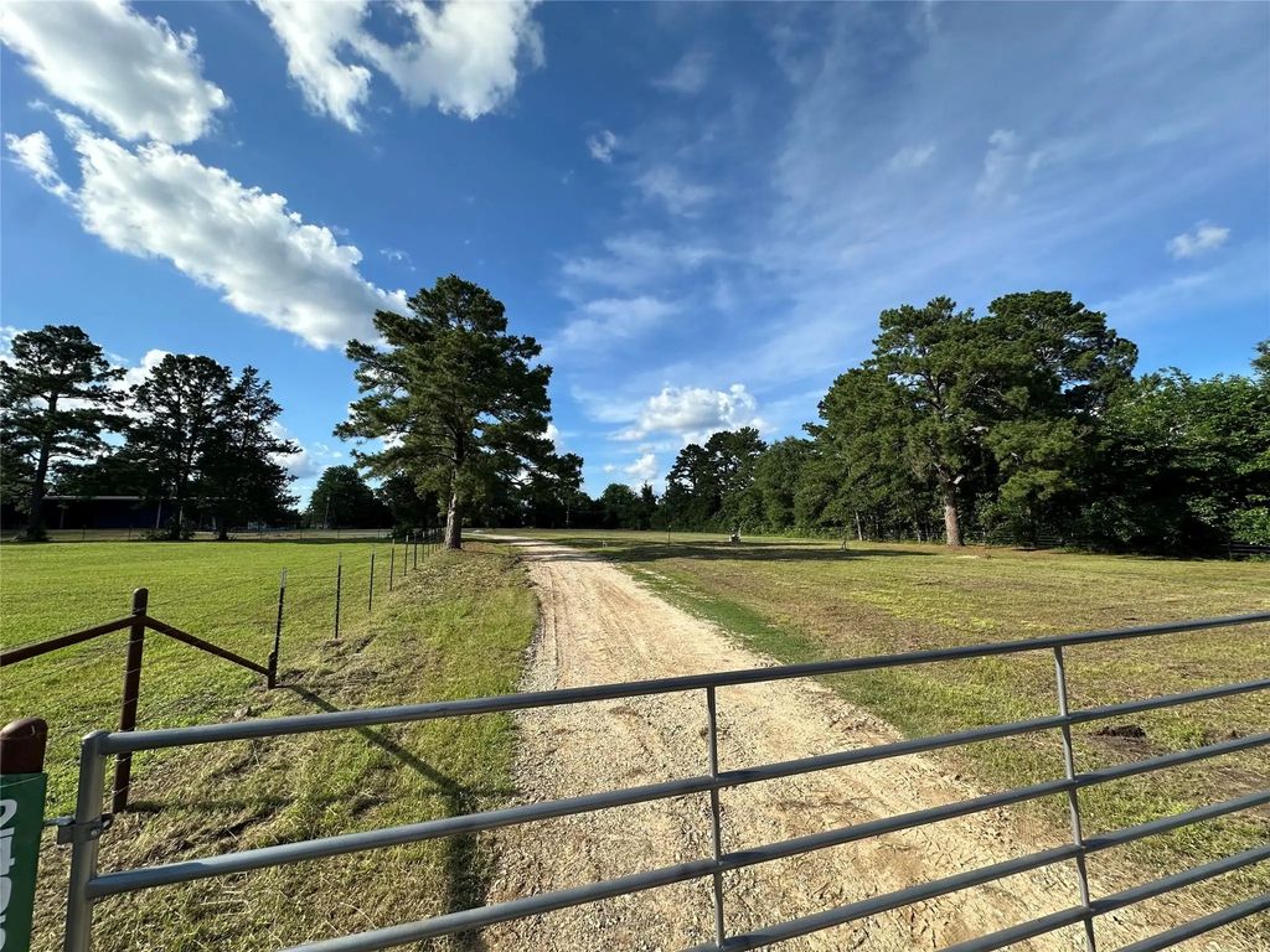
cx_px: 635
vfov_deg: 85.7
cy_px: 476
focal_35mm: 14
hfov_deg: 102.1
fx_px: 514
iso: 50
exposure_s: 1/1825
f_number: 2.2
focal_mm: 2.22
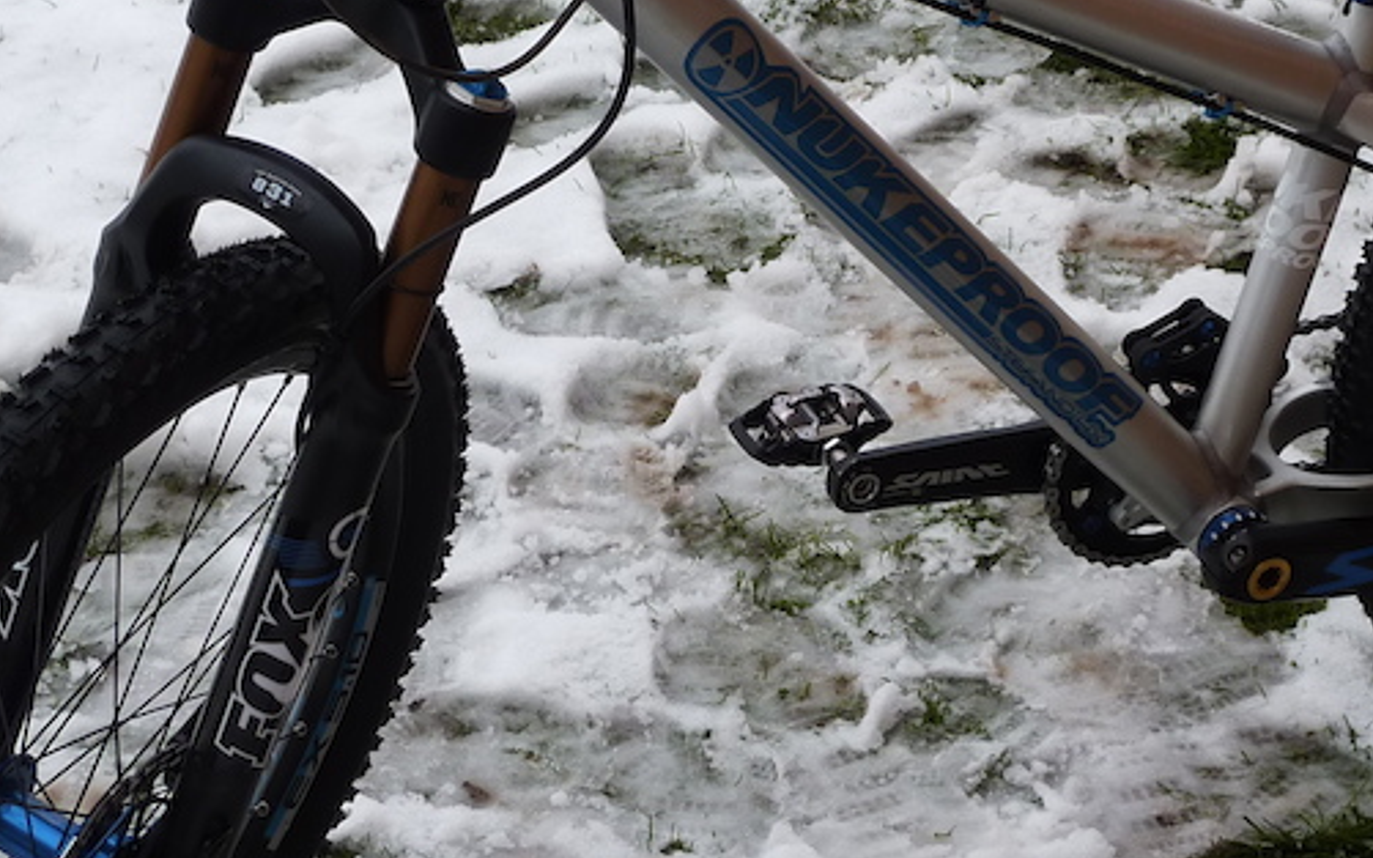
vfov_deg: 12.6
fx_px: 3891
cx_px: 781
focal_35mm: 104
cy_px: 271
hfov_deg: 20.0
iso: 80
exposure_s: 1/125
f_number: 4
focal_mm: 7.9
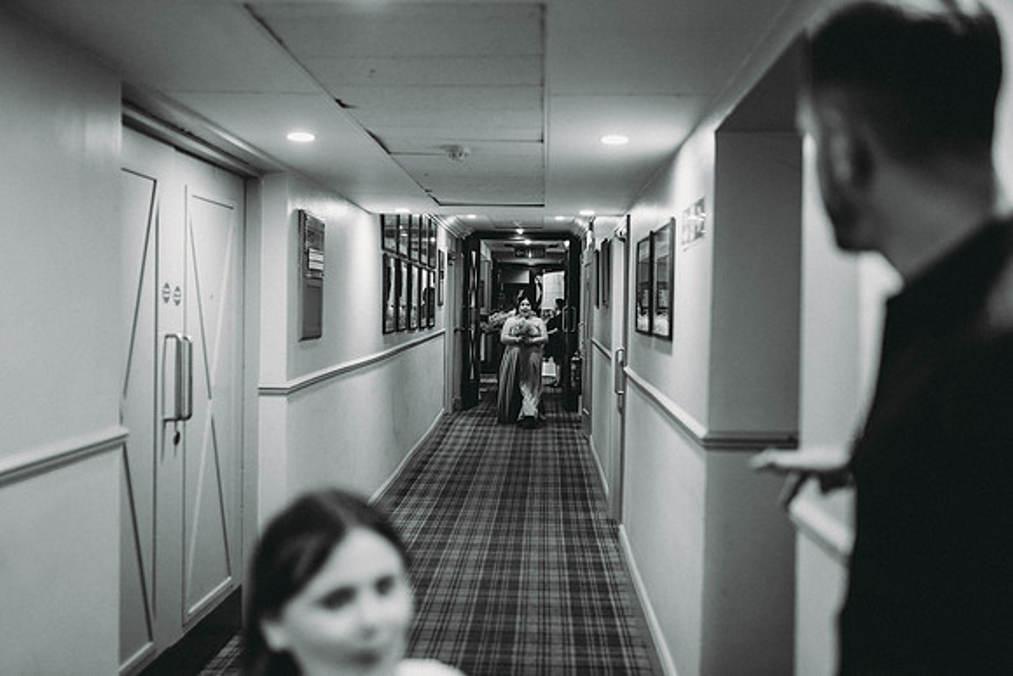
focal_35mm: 35
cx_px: 506
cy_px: 338
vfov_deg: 37.9
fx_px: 985
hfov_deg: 54.4
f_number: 1.6
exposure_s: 1/160
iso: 320
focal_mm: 35
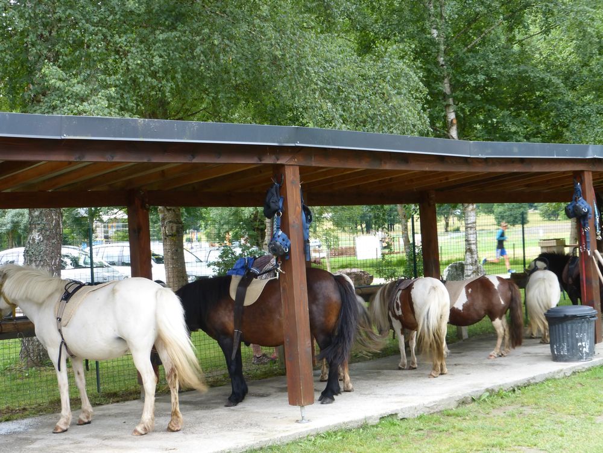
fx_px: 993
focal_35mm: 57
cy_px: 226
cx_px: 302
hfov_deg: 33.8
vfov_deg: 25.7
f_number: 4.6
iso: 125
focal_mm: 9.7
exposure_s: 1/60
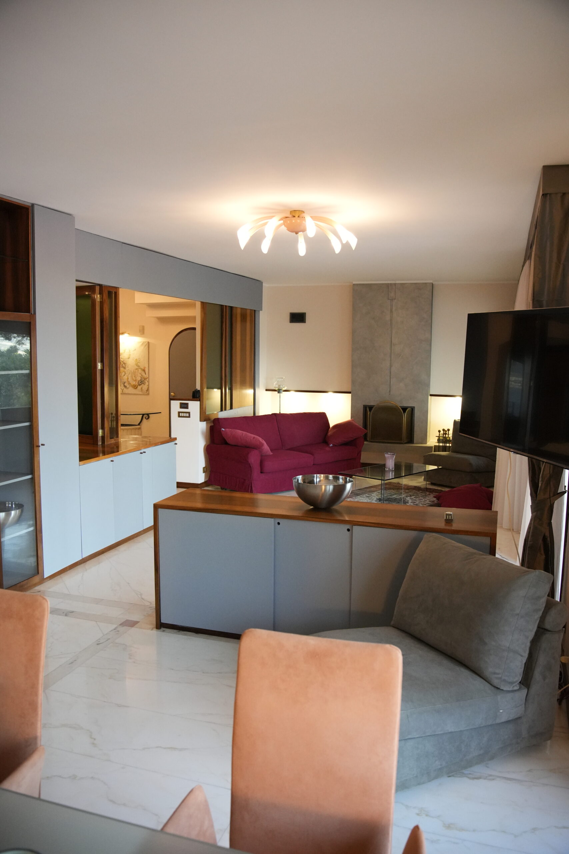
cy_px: 427
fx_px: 664
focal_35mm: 28
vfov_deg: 65.5
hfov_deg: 46.4
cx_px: 284
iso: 6400
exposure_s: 1/100
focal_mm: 28
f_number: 4
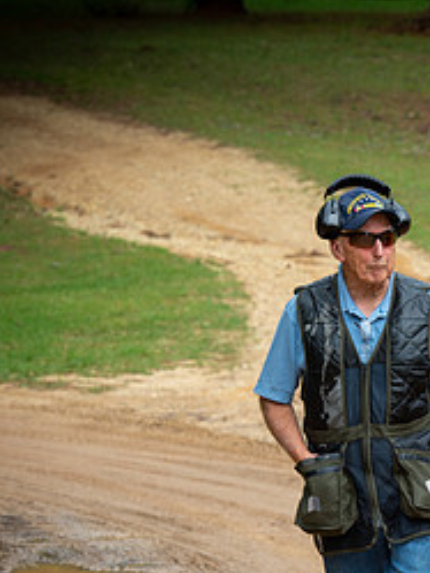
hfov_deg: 5.1
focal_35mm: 291
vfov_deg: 6.8
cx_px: 499
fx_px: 4816
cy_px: 426
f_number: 8
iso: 125
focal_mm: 130
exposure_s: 1/160
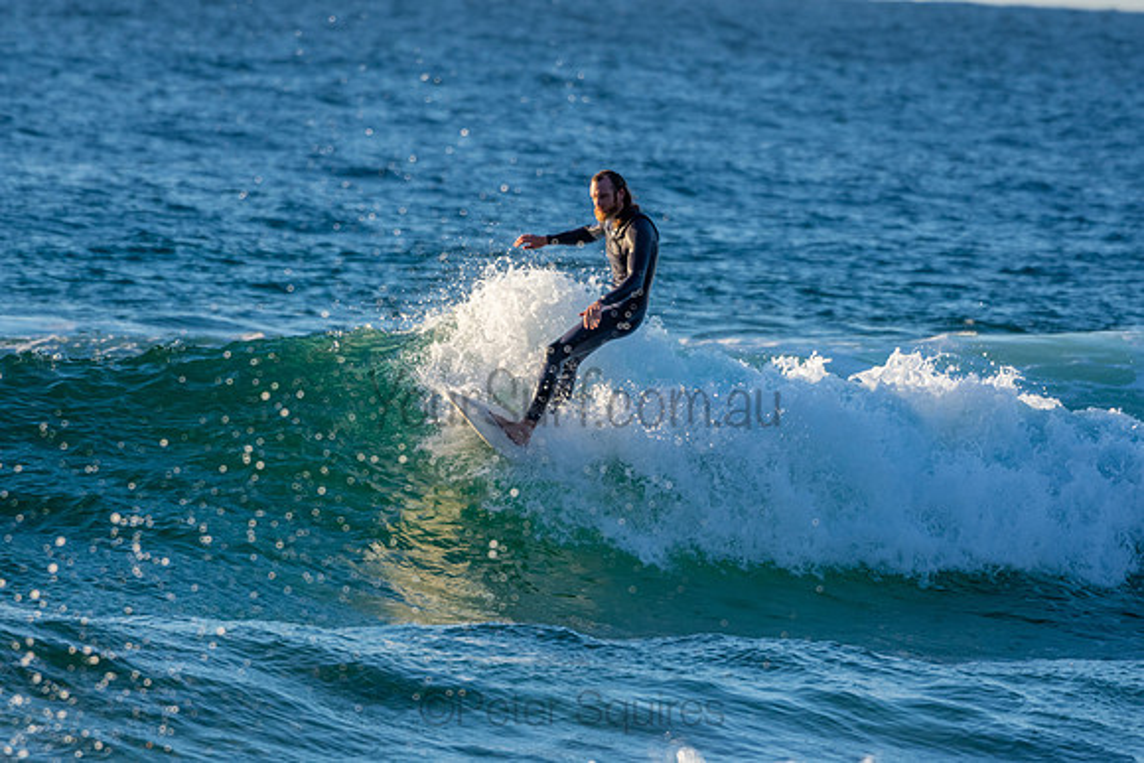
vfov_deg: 2.5
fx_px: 17163
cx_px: 572
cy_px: 382
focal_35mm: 540
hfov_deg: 3.8
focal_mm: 360
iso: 560
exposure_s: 1/1250
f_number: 5.6
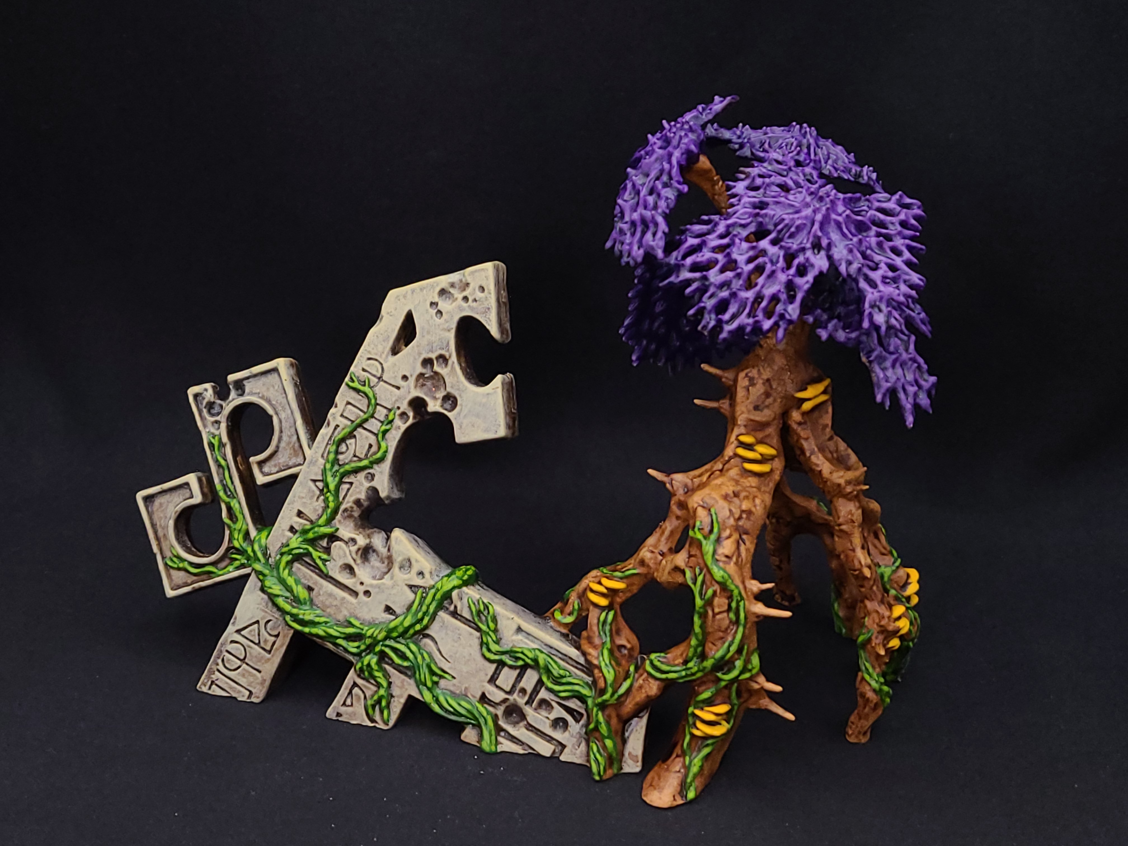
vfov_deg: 53.1
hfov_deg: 67.3
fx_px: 847
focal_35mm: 26
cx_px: 564
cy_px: 423
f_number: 1.8
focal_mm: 5.4
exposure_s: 1/40
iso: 200
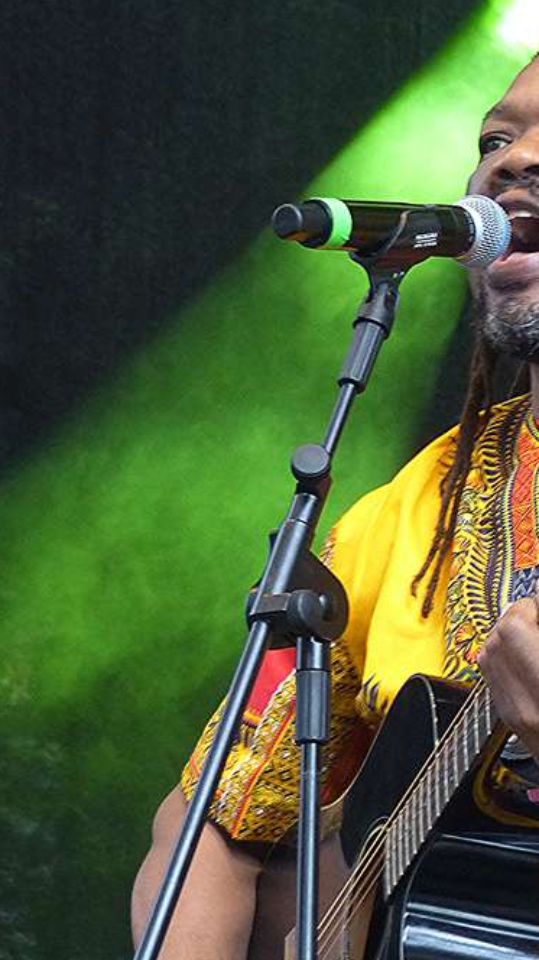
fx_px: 5926
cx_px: 538
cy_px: 603
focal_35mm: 233
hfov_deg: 5.2
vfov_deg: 9.3
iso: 250
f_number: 2.8
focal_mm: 25.6
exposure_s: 1/80
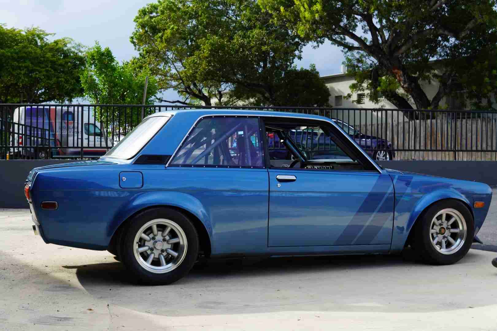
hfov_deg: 43.6
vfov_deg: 29.9
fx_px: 621
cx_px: 248
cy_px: 166
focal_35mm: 45
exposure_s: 1/100
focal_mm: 30
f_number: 5.6
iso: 100
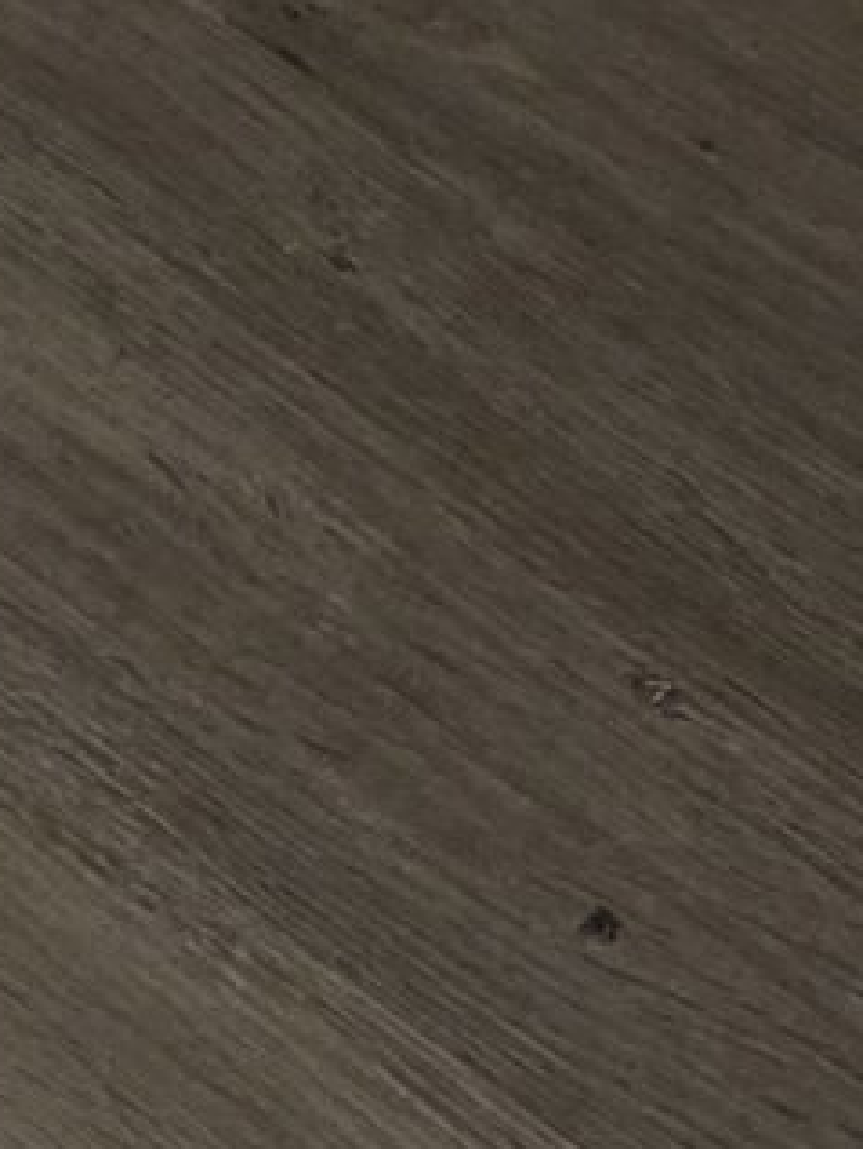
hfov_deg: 11.1
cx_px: -939
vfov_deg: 14.0
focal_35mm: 120
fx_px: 3986
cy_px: 2267
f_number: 1.8
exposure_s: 1/100
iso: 1600
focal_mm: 5.4
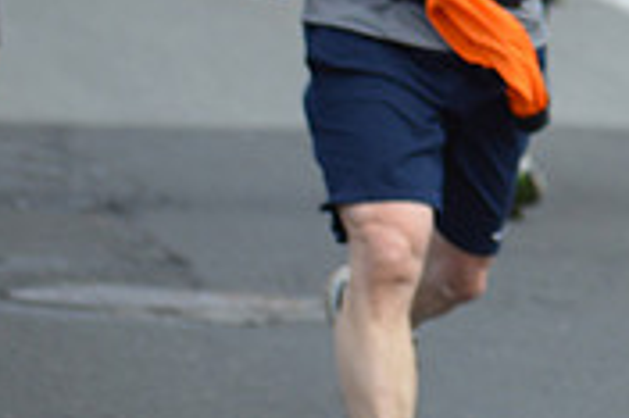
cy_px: -154
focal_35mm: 503
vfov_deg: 2.7
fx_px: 8780
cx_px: 933
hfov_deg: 4.1
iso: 400
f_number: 5
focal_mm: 102
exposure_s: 1/1250
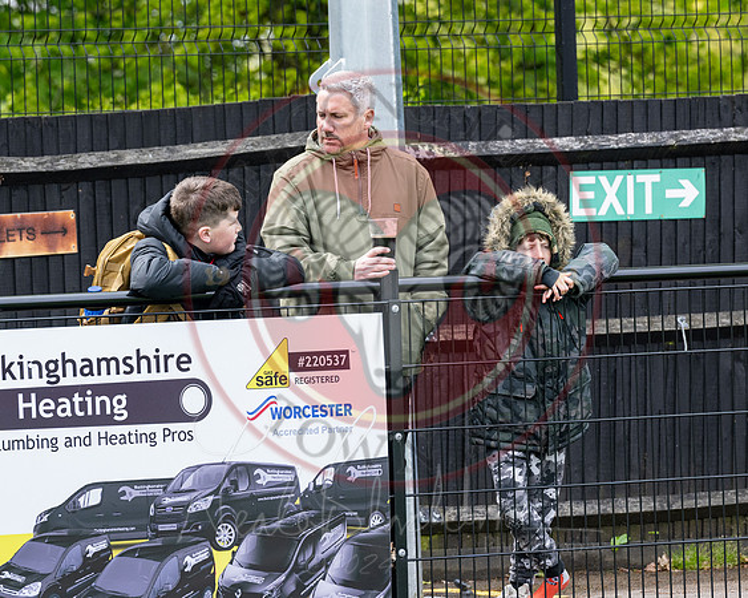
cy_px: 299
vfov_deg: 4.6
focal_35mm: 338
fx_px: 7480
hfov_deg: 5.7
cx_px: 449
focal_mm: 200
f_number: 5
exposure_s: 1/1000
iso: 500
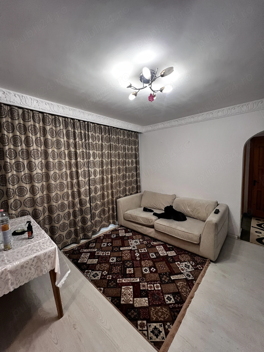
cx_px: 132
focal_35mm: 13
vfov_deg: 106.2
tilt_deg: -5.3
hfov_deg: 89.9
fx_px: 132
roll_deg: +2.7
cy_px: 176
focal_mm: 1.57
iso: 250
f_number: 1.8
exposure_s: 1/50
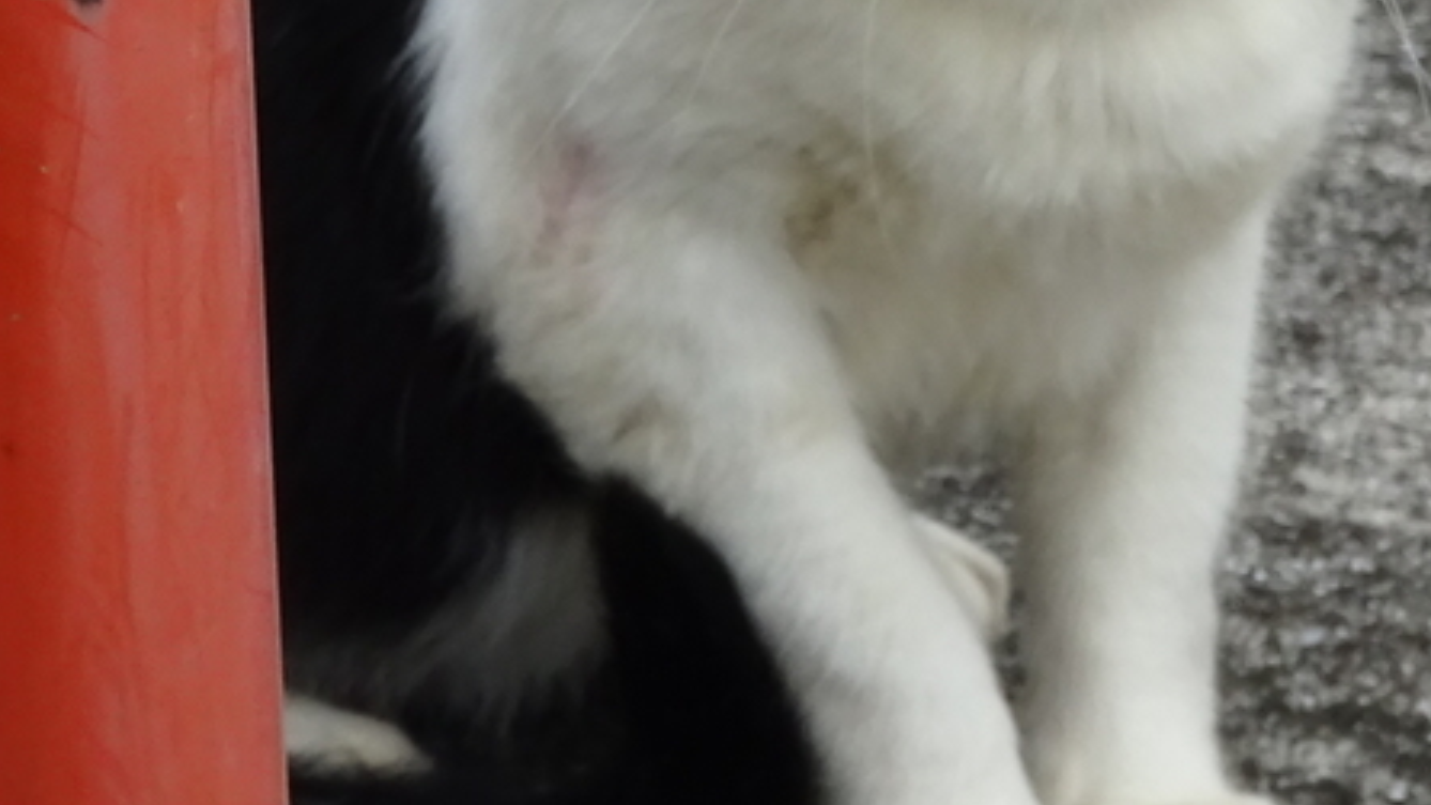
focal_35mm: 563
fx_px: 21365
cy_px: -215
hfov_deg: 3.8
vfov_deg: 2.2
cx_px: 1235
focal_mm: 38.47
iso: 320
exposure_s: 1/250
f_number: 6.3
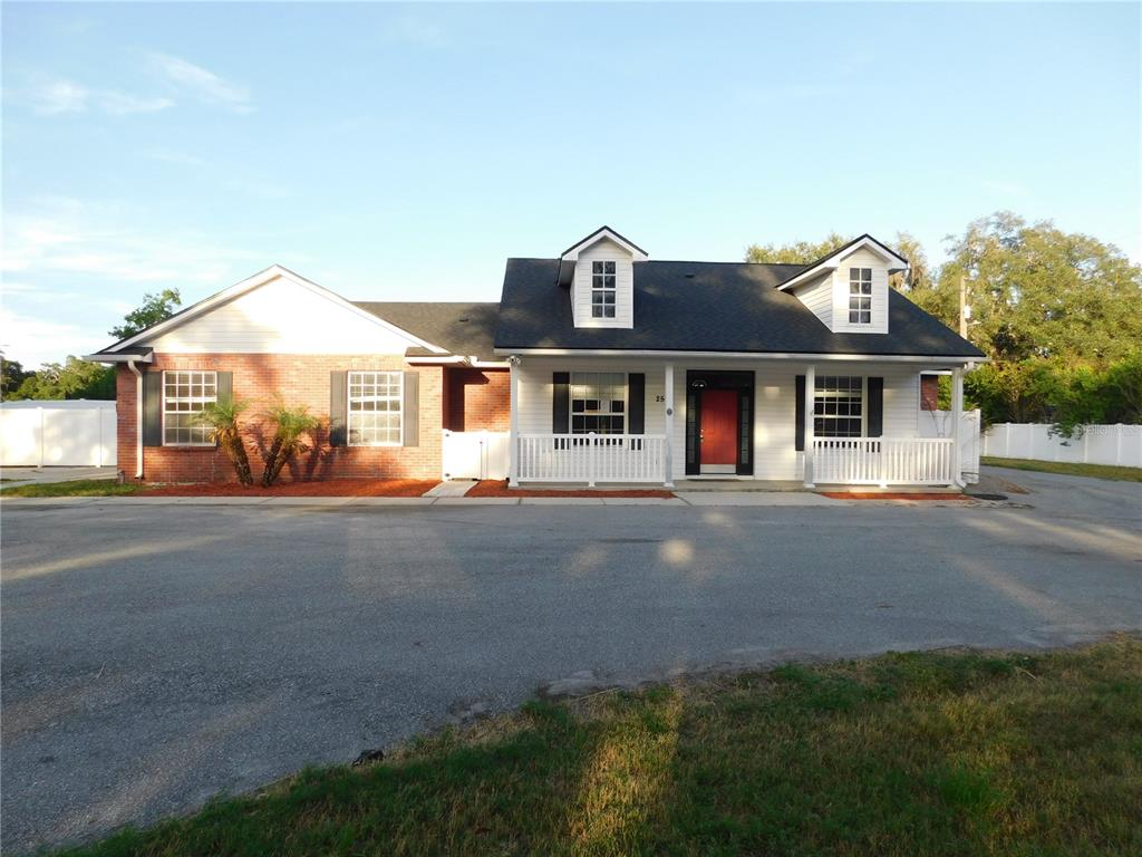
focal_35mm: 23
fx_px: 759
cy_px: 428
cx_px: 571
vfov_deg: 58.9
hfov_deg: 73.9
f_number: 3
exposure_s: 1/400
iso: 125
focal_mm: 4
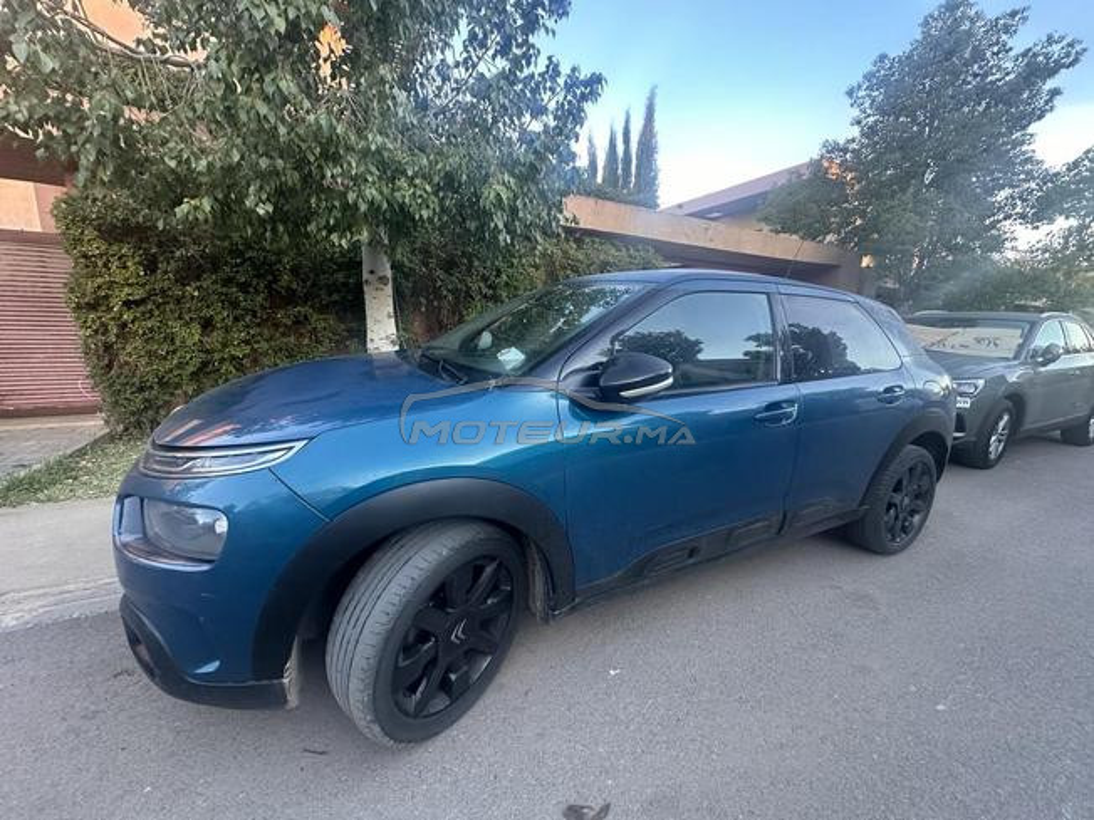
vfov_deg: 85.7
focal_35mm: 14
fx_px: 442
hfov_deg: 102.1
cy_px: 410
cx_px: 547
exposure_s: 1/99
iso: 320
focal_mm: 2.22
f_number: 2.2
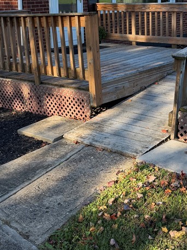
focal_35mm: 54
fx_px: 389
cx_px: 87
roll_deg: +0.9
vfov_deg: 34.5
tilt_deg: -9.8
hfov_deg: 27.0
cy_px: 52
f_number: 1.78
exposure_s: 1/1271
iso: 100
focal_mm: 6.76
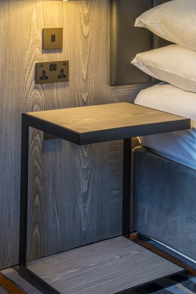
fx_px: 612
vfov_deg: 26.9
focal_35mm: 75
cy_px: 102
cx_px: 115
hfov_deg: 18.2
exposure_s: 1/2
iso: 160
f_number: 16
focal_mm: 45
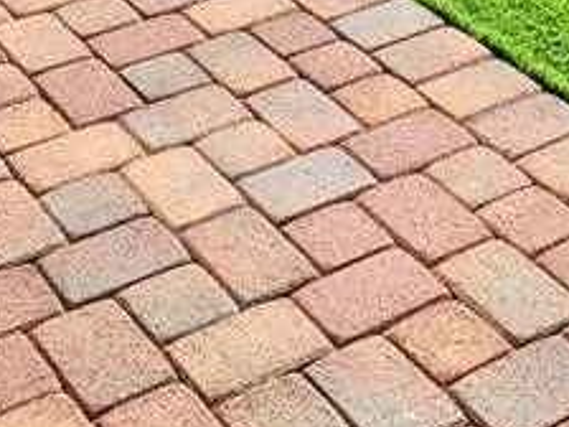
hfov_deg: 21.0
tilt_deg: -16.7
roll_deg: -0.8
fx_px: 1529
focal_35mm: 93
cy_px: -302
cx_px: 353
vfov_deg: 14.3
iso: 25
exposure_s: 1/1149
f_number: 1.8
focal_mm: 4.25
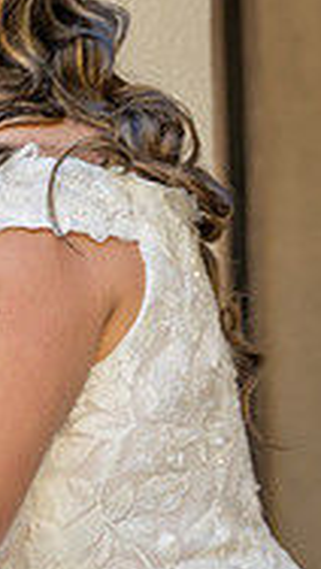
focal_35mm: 147
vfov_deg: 14.5
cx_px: -186
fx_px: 2220
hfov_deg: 8.1
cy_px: 136
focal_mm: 38.7
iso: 125
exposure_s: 1/80
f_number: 3.2
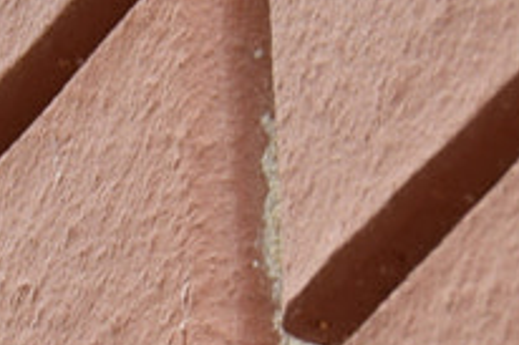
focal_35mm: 467
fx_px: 6727
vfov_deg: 2.9
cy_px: 655
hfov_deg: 4.4
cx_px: -149
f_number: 4.5
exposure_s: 1/25
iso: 100
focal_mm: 40
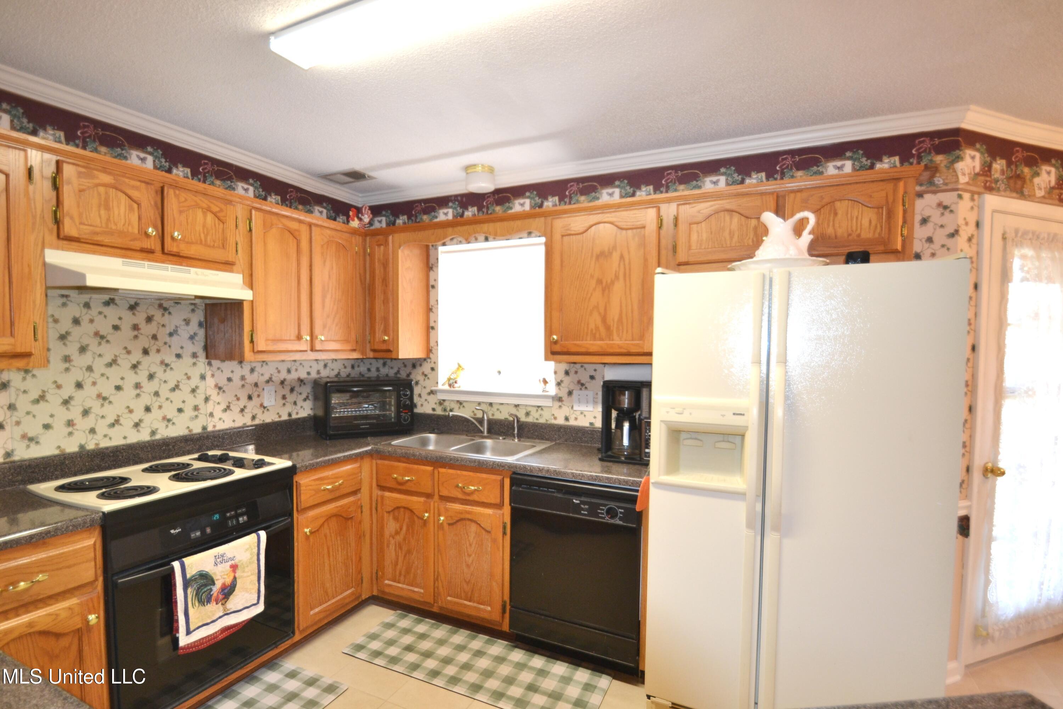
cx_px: 532
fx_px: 487
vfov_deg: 72.1
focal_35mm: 16
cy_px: 354
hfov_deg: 95.0
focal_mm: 11
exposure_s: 1/60
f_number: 3.5
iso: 500
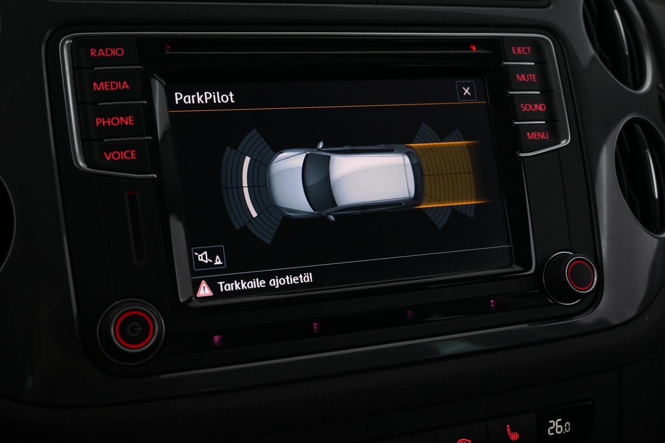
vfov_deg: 33.6
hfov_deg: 48.7
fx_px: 734
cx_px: 332
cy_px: 222
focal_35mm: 40
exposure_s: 1/40
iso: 1100
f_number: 4.5
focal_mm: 26.5
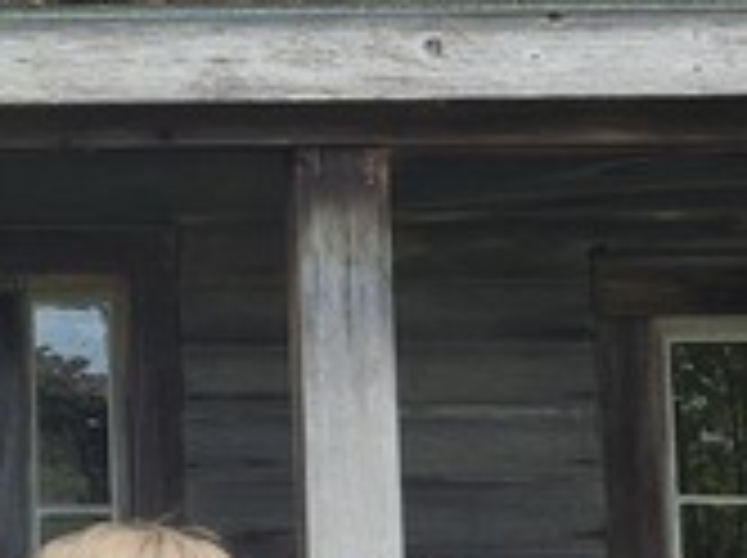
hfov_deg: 13.0
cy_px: 117
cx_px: -432
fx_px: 3060
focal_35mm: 142
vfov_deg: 10.4
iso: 25
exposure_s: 1/1000
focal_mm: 5.54
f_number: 1.8
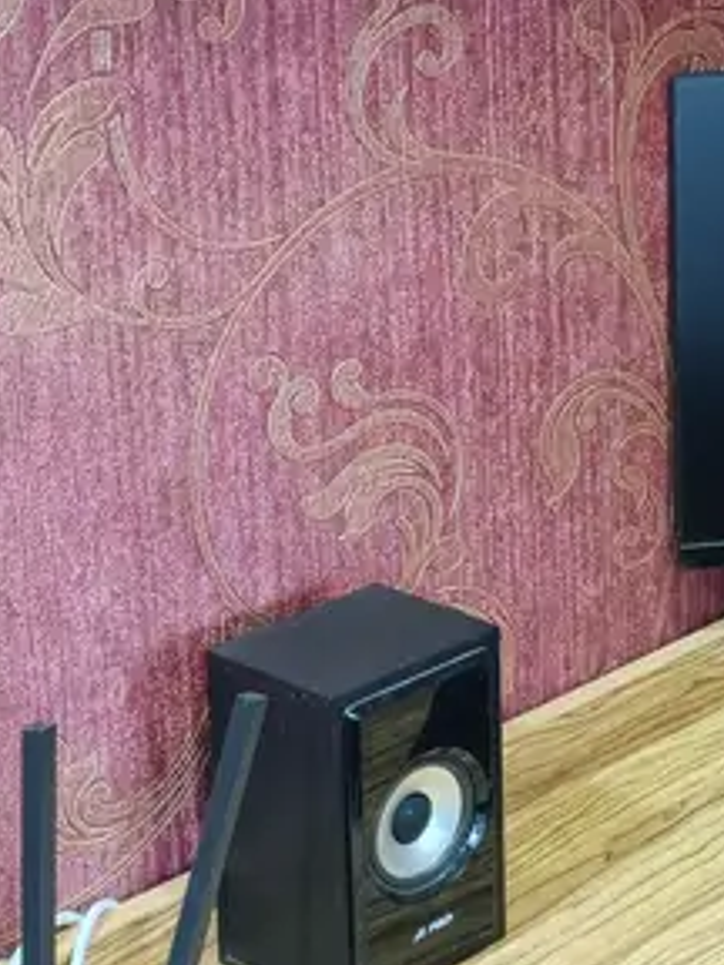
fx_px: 2677
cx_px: 982
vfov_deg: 20.0
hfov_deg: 14.6
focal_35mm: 96
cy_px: 90
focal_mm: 6.62
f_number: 1.67
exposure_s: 1/33.3
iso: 400
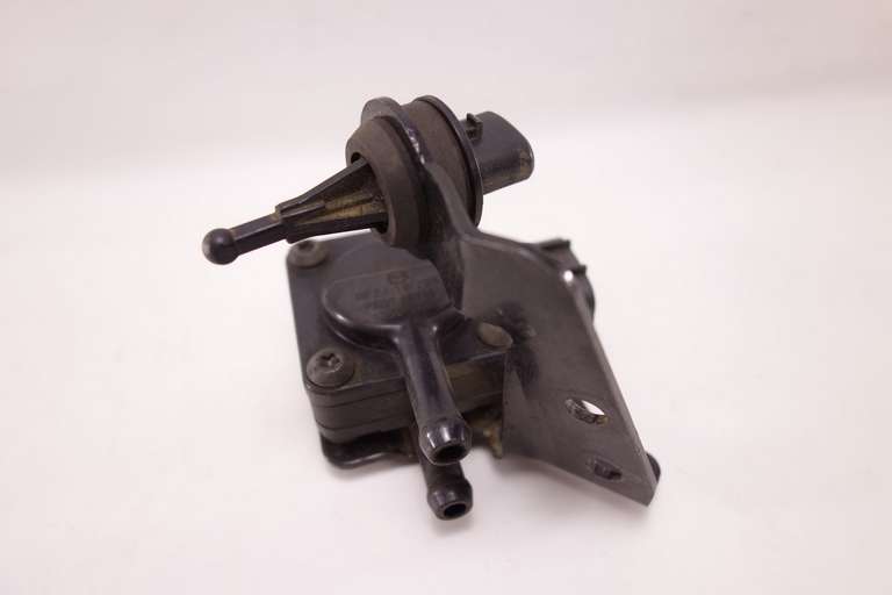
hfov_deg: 65.5
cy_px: 298
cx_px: 446
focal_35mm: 28
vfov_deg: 46.4
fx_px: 694
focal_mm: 10.4
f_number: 2.2
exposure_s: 1/100
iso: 125
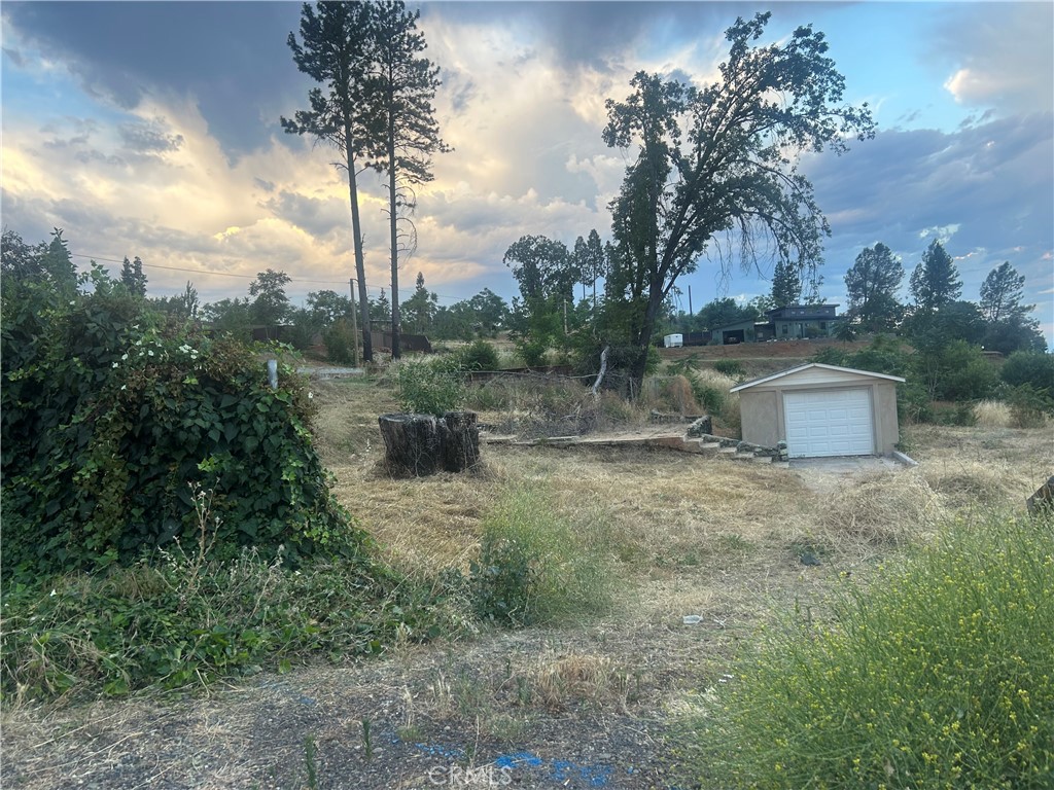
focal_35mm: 26
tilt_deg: -1.6
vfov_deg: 53.1
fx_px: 792
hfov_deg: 67.3
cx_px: 527
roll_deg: +4.8
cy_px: 395
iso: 40
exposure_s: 1/121
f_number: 1.5
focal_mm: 5.7
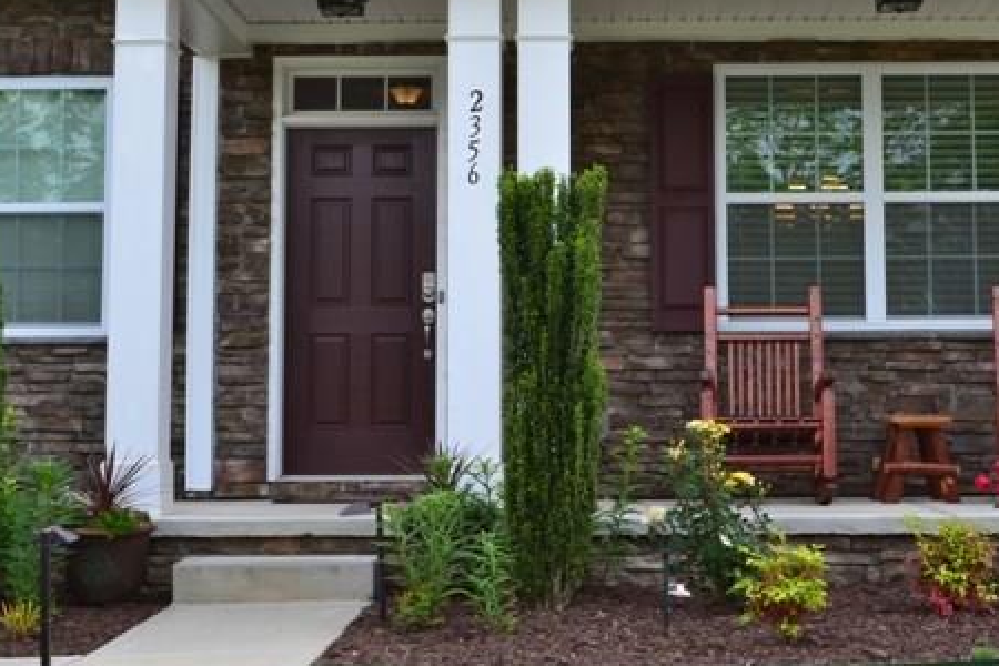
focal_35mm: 64
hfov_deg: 31.3
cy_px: 272
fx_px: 1776
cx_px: 619
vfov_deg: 21.2
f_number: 9
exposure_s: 1/160
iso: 400
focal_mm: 30
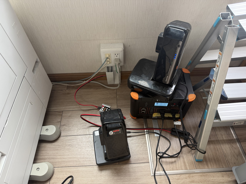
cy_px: 92
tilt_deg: -52.8
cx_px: 123
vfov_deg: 56.8
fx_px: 171
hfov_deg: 71.6
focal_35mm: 24
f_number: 1.78
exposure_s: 1/121
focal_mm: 6.76
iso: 200
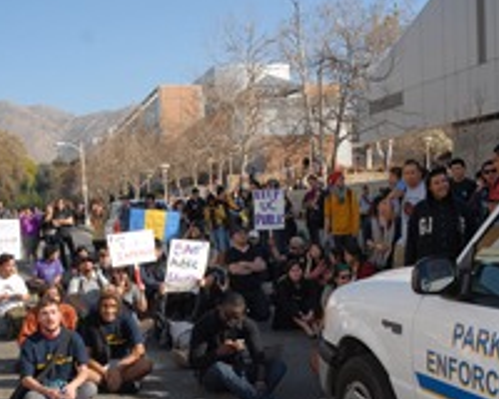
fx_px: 708
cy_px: 309
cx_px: 225
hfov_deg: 38.8
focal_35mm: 48
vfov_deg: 30.8
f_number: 8
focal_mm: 17
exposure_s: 1/250
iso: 200
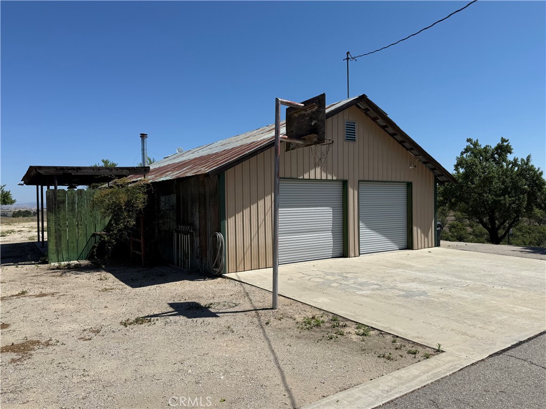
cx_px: 273
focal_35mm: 24
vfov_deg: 56.8
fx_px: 379
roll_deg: +1.3
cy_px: 204
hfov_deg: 71.6
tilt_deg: +0.3
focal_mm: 6.76
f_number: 1.78
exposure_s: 1/7353
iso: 80
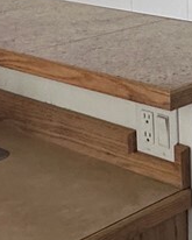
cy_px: -20
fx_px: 752
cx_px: 292
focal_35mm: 106
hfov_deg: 13.6
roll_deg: -0.2
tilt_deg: -9.2
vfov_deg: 17.5
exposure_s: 1/101
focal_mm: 2.22
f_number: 2.2
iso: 160
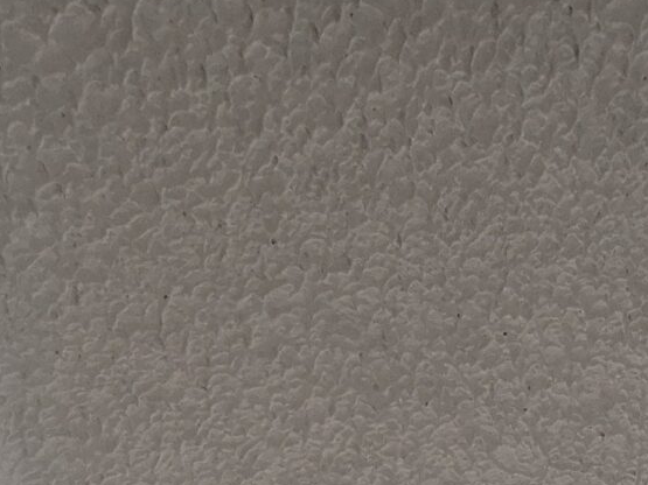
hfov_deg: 29.4
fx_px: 1123
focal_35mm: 60
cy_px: 1032
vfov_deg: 16.6
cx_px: 689
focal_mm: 2.2
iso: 80
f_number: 2.2
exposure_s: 1/50
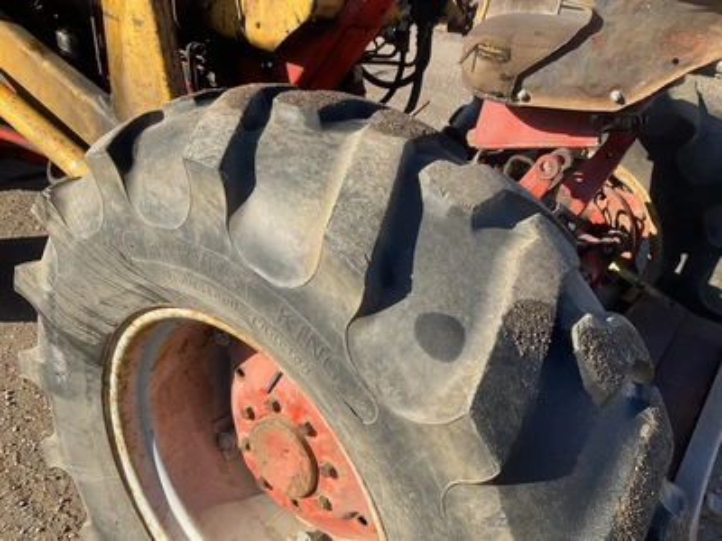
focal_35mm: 29
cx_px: 361
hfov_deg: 61.7
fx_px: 605
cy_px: 270
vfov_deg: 48.2
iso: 25
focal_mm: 3
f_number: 1.8
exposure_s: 1/829
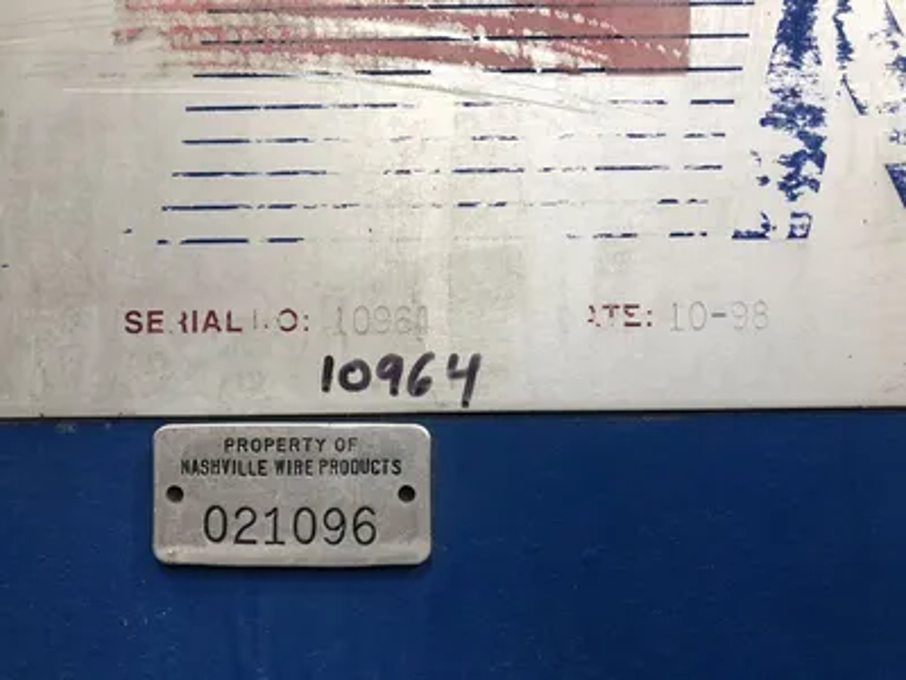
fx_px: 733
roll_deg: +2.0
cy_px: 340
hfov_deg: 63.4
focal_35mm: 28
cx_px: 453
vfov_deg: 49.7
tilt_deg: -1.5
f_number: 1.8
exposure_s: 1/30
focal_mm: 4
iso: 25
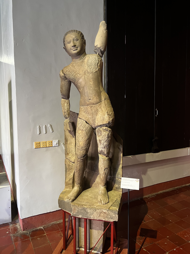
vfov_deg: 67.3
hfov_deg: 53.1
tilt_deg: -5.7
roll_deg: +1.4
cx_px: 95
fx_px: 190
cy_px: 127
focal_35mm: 26
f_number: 1.5
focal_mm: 5.7
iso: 200
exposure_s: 1/60
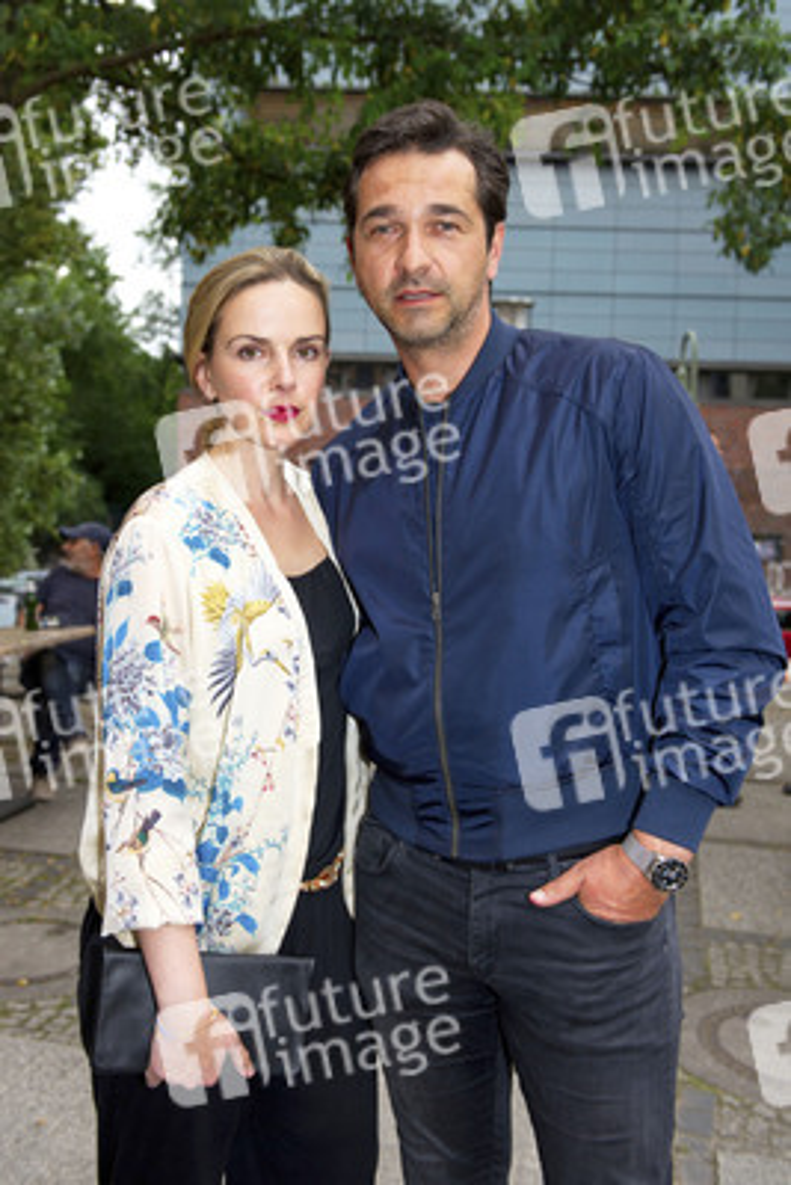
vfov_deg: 58.7
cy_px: 592
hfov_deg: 41.1
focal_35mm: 32
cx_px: 396
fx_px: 1054
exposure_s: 1/160
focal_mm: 32
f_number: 4.5
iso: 800
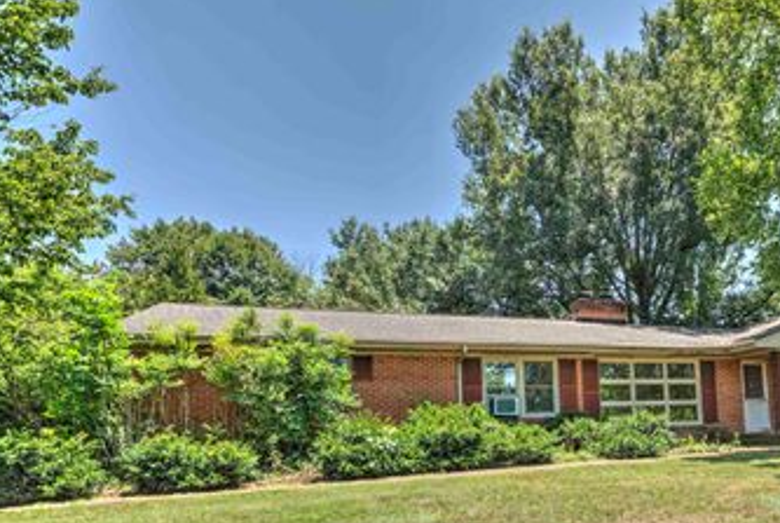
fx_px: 586
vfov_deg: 46.6
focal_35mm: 27
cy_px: 380
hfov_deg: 64.1
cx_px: 567
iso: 200
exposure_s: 1/320
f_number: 9
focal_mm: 18
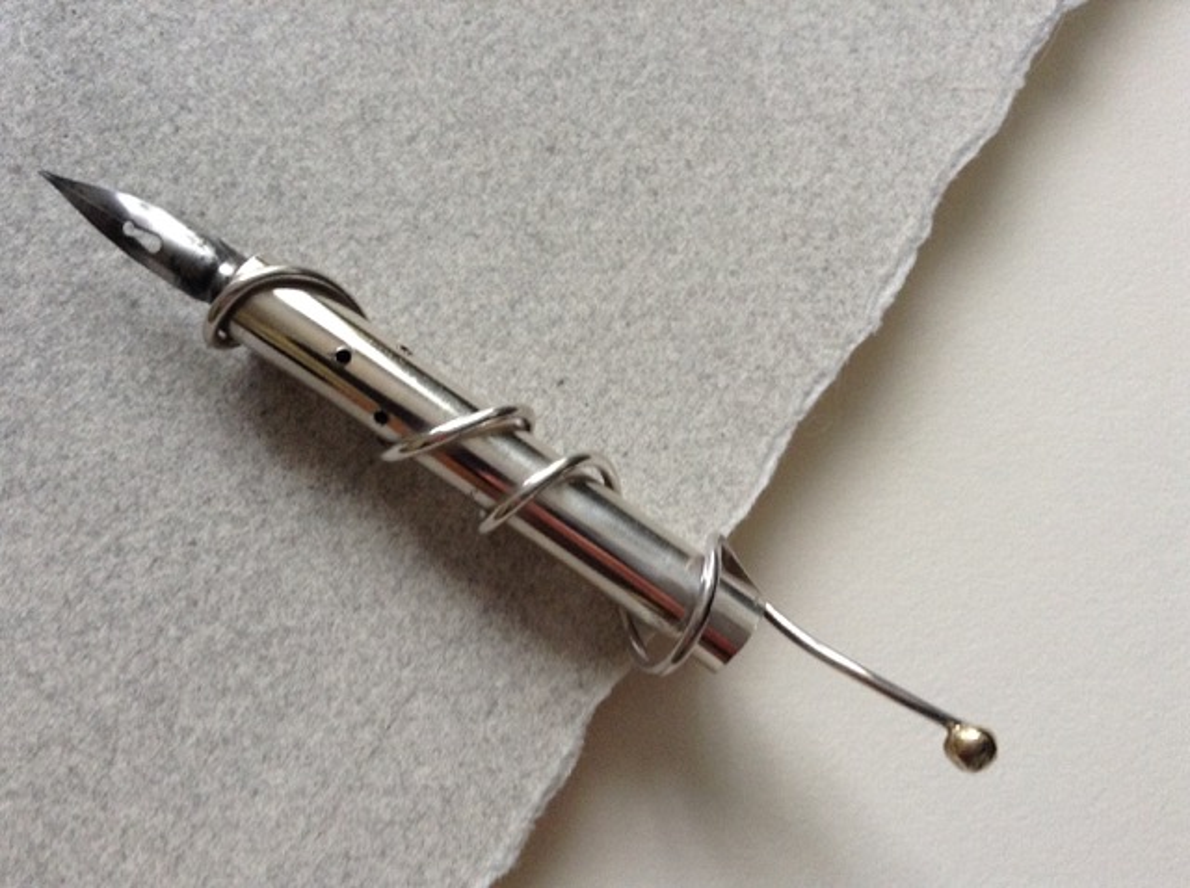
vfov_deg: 42.8
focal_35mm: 33
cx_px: 595
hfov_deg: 55.4
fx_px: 1133
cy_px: 444
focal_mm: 3.3
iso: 125
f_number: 2.4
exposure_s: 1/24
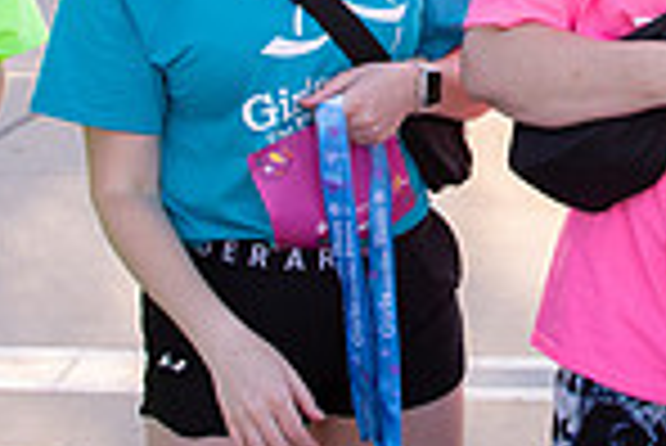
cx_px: 603
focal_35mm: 99
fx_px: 1833
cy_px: -99
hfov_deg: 20.2
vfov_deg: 13.5
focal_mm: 24
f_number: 7.1
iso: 500
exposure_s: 1/400
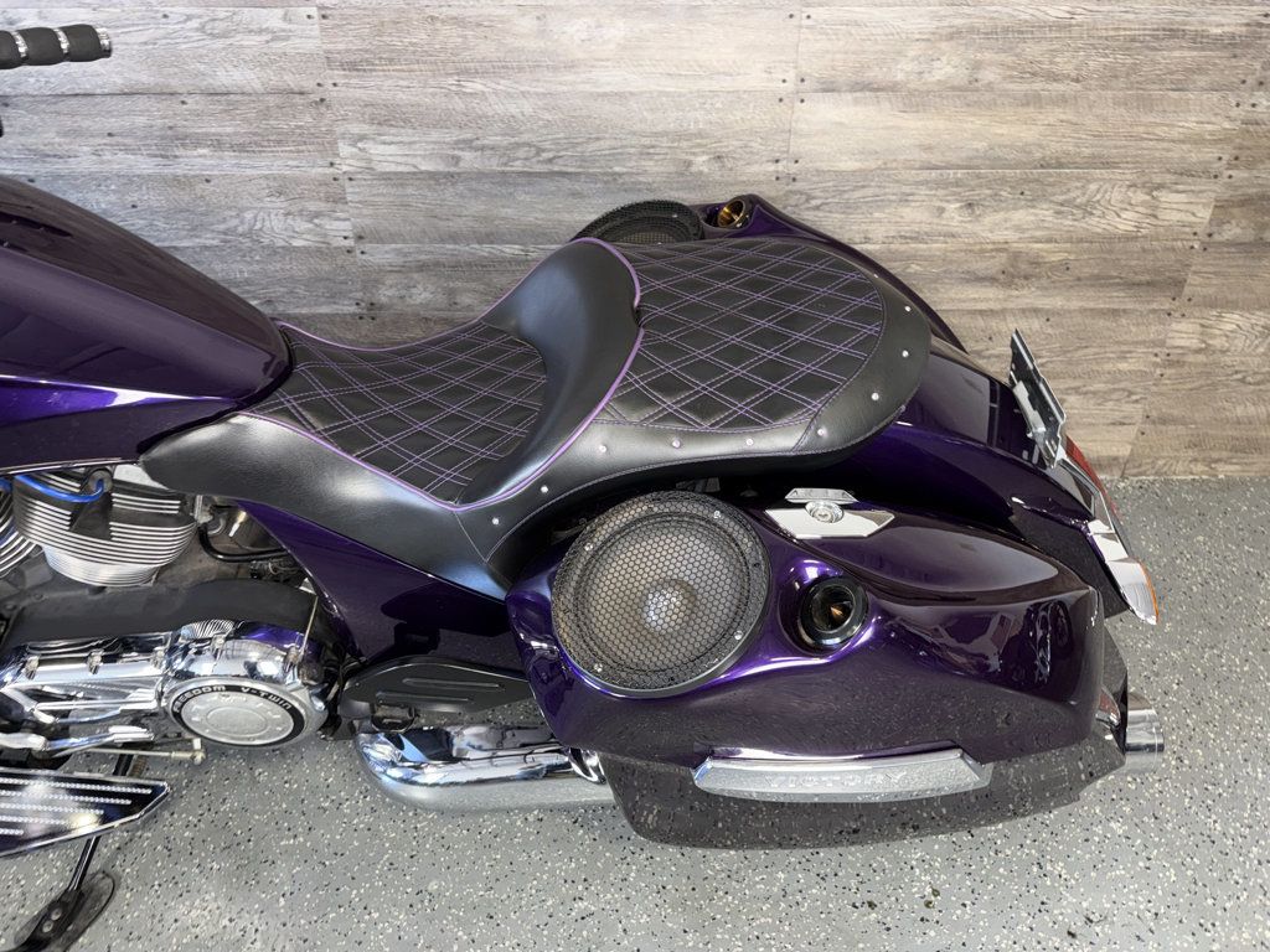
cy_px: 476
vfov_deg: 56.8
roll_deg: -0.5
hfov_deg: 71.6
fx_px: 881
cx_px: 635
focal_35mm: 24
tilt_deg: -29.7
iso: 80
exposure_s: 1/18
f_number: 1.78
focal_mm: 6.76
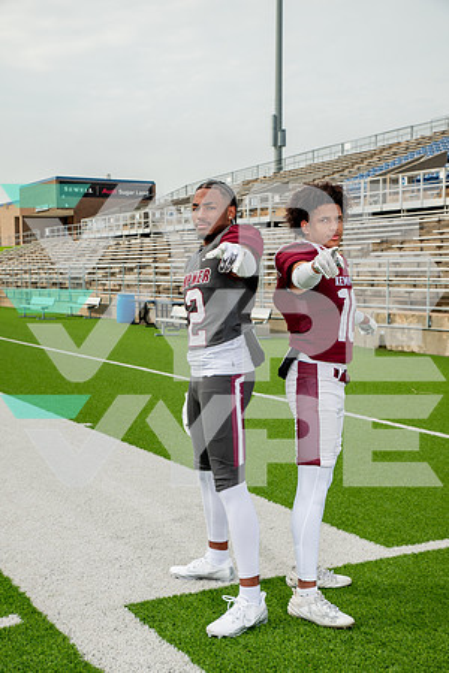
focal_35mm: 50
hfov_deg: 27.0
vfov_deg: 39.6
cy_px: 336
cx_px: 224
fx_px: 935
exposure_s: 1/320
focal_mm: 50
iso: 125
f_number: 7.1
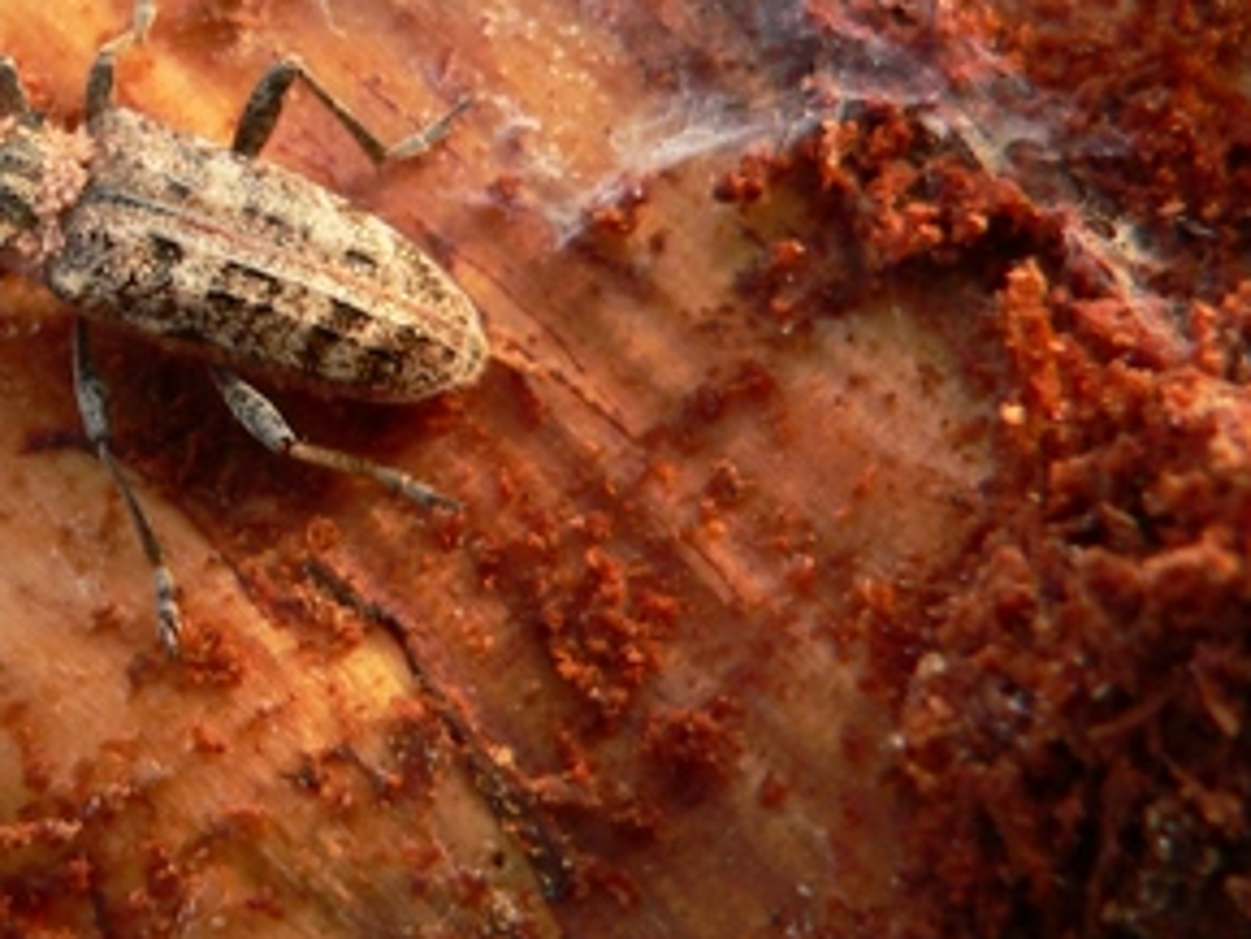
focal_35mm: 164
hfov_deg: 11.9
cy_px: 182
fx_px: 5929
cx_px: 61
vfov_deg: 9.0
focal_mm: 12.3
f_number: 2.8
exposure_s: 1/30
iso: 100
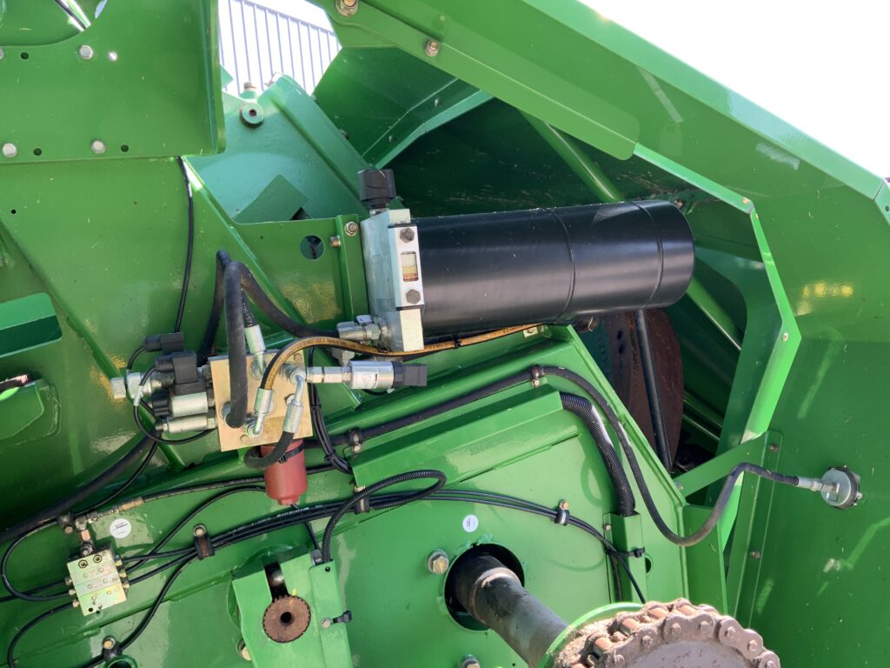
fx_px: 746
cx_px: 445
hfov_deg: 61.7
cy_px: 334
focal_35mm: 29
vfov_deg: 48.2
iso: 32
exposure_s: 1/122
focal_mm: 3
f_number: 1.8
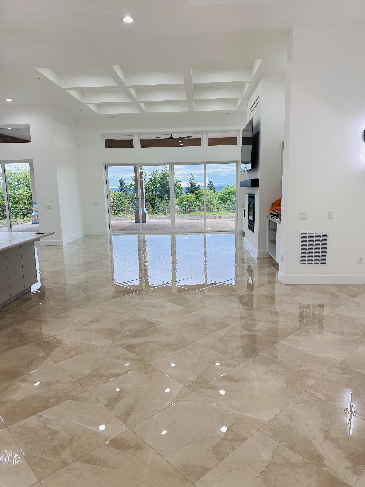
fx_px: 337
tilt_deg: -10.2
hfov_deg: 56.8
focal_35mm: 24
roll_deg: +0.8
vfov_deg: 71.6
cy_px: 244
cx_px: 182
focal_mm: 6.86
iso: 64
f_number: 1.78
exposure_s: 1/154
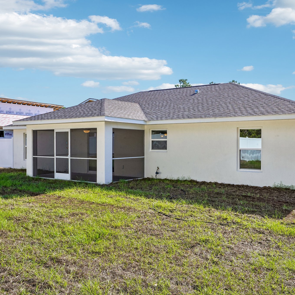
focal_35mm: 32
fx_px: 309
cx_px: 180
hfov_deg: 50.7
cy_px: 147
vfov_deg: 51.1
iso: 100
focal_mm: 25
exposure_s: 1/40
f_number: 20
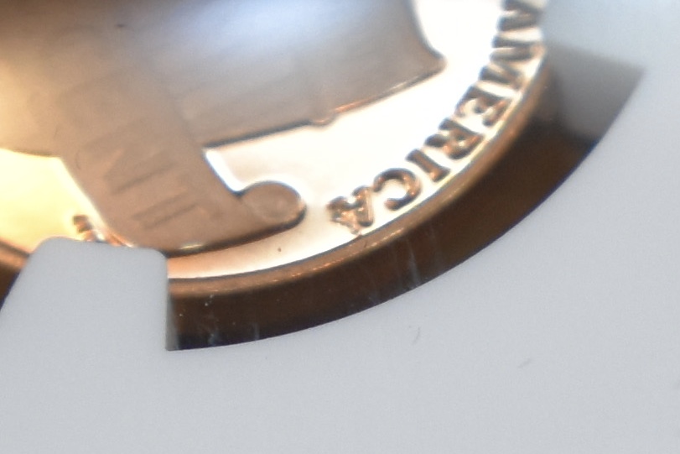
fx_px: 850
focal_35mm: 45
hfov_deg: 43.6
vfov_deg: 29.9
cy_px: 227
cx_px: 340
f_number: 2.8
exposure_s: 1/800
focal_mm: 30
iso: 800
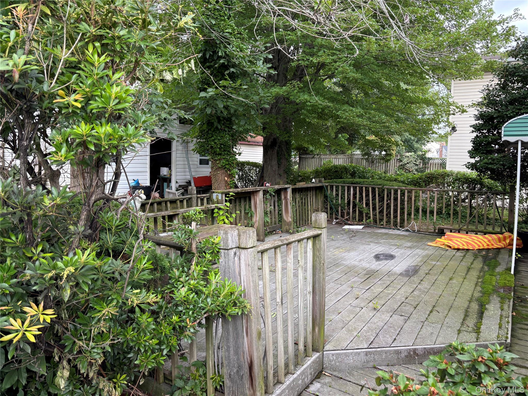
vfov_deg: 53.1
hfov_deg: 67.3
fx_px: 397
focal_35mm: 26
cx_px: 264
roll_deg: -1.0
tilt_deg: -5.2
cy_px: 198
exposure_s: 1/121
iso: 50
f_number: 1.6
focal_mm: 5.96
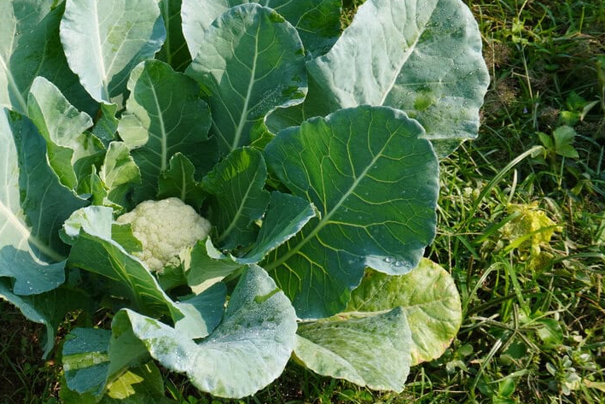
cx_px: 73
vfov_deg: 19.6
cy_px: 113
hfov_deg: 28.2
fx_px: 1160
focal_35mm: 69
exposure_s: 1/125
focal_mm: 26
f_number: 9
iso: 100
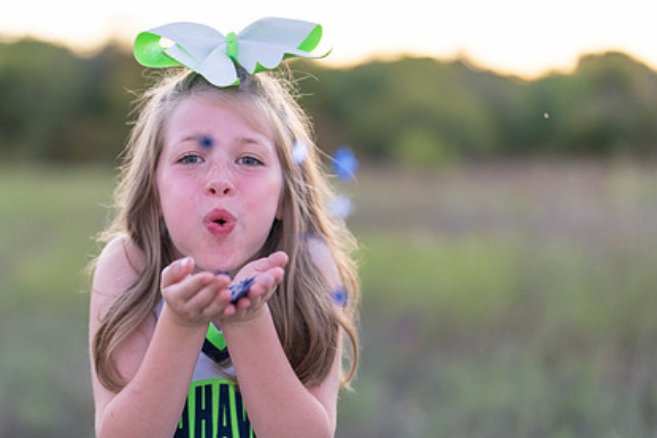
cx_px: 211
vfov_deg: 19.4
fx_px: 1277
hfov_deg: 28.6
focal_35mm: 70
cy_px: 279
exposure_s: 1/1000
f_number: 1.2
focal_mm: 50
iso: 1000
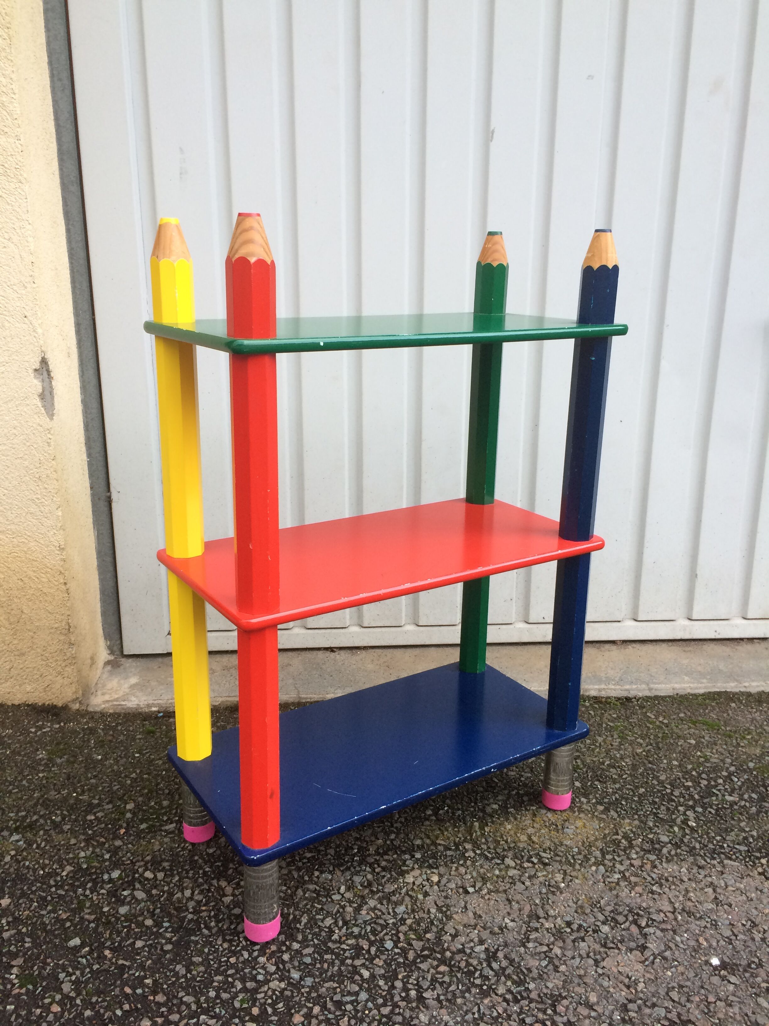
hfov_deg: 48.2
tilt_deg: -17.3
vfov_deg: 61.7
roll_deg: +0.3
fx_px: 859
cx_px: 384
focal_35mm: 29
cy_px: 513
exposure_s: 1/33
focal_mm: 4.15
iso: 50
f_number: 2.2
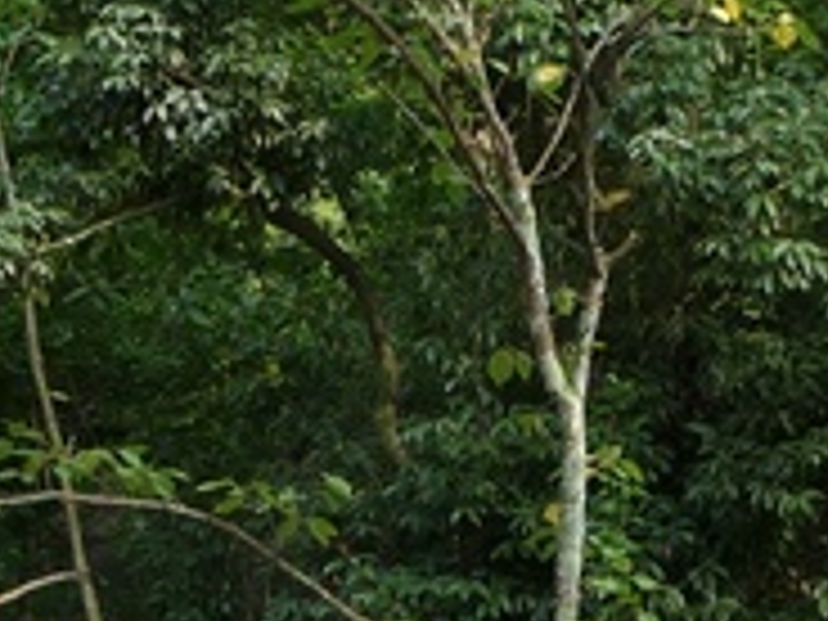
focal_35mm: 137
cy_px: 1127
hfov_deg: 14.4
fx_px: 3277
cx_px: 392
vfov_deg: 10.2
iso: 100
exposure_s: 1/125
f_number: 3.7
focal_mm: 6
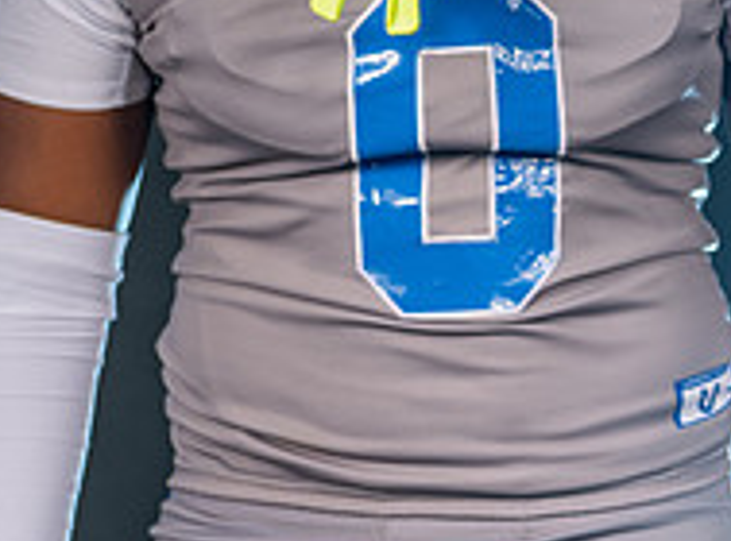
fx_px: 5235
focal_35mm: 249
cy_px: -126
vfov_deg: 5.9
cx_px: 1033
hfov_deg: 7.9
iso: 80
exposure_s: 1/125
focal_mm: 70
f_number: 6.3
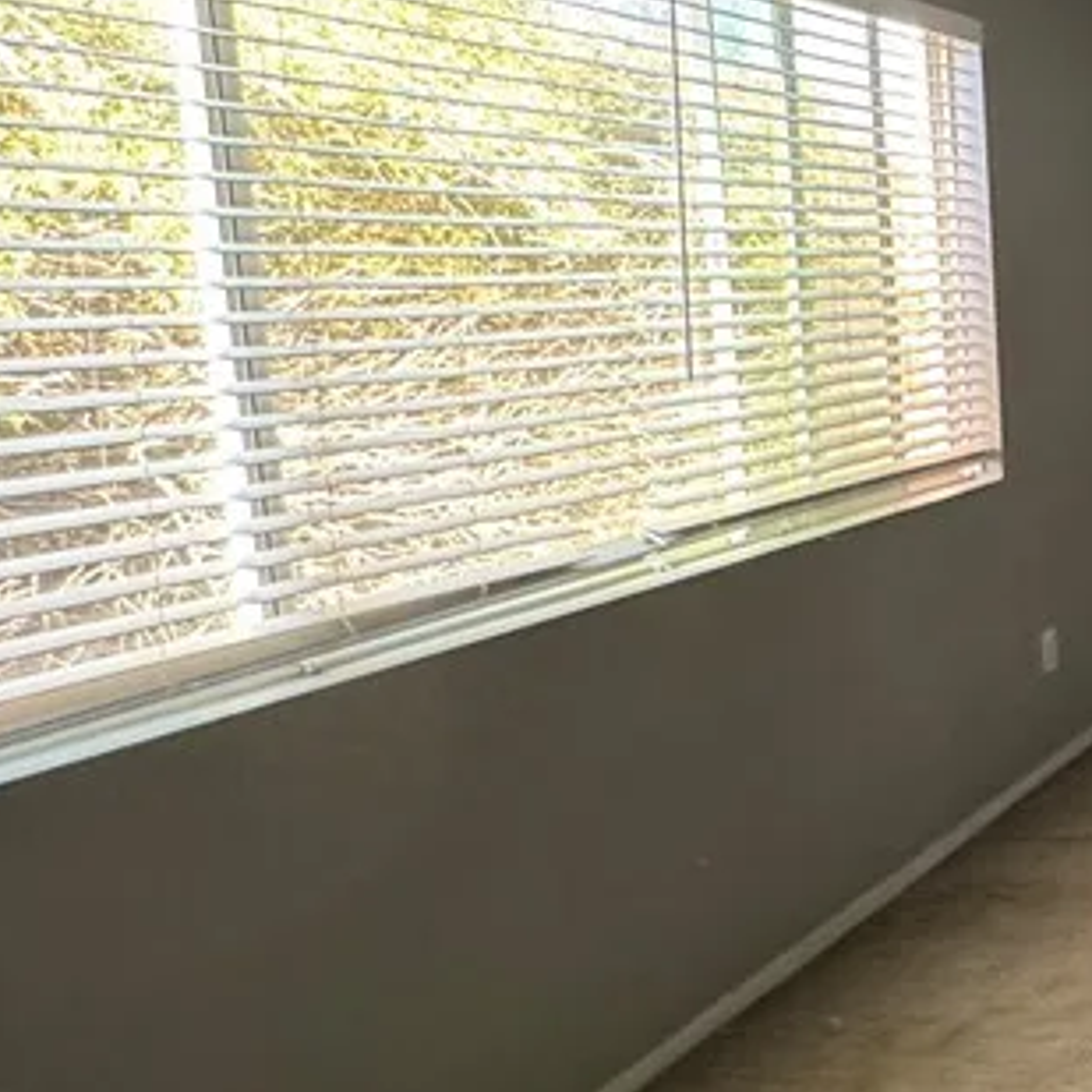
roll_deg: -1.9
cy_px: 417
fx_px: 1463
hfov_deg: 27.1
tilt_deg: -1.0
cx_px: 1679
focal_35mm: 41
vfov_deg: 40.7
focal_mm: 2.22
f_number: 2.2
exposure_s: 1/60
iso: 400
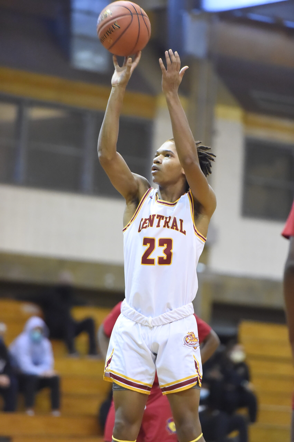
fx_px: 2455
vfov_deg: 10.3
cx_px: 147
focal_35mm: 200
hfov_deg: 6.9
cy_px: 221
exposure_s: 1/800
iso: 16000
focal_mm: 200
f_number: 2.8
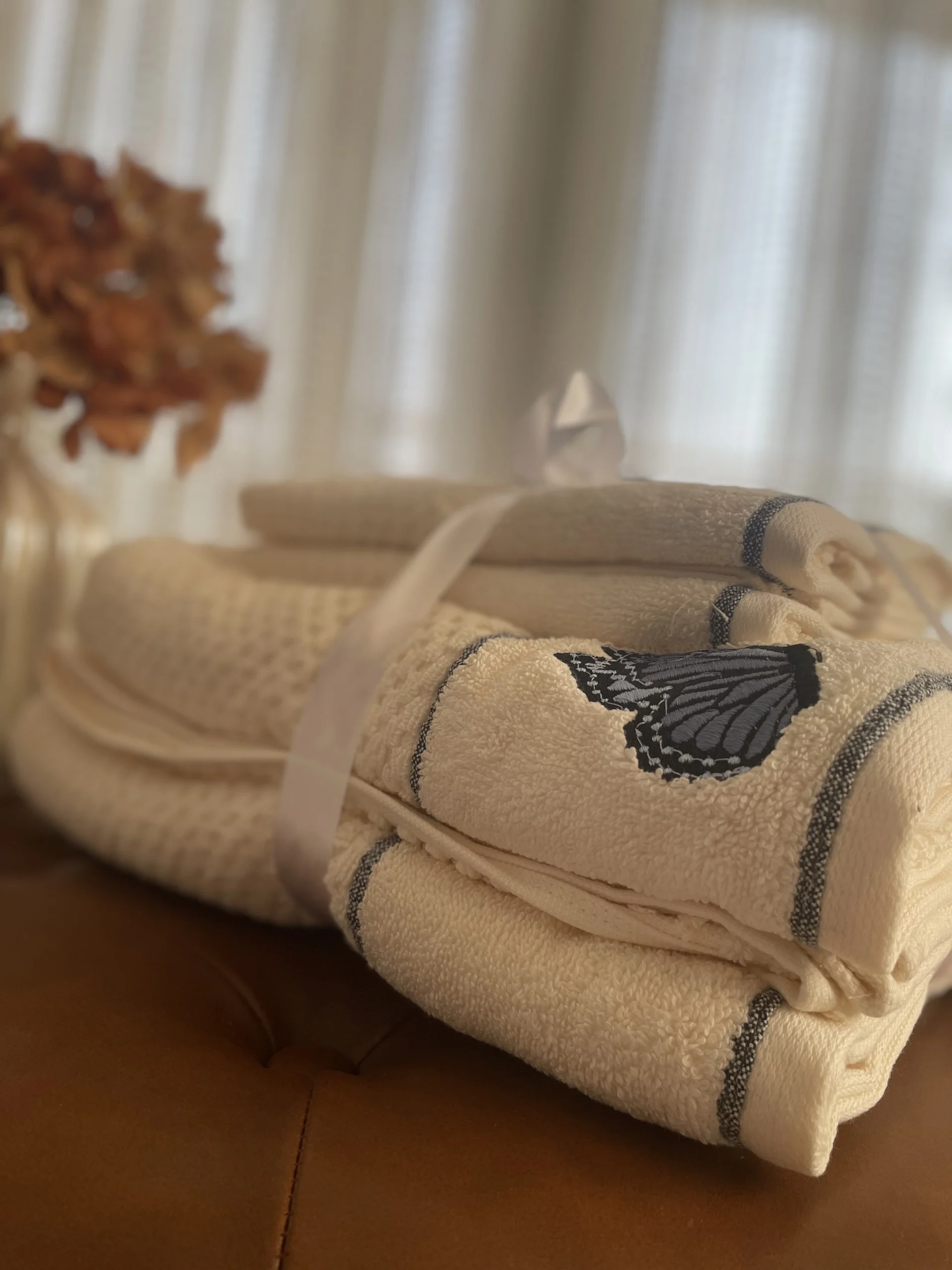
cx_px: 476
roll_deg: -6.8
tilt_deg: -0.5
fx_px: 953
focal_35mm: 26
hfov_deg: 53.1
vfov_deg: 67.3
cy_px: 635
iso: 32
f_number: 1.6
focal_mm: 4.2
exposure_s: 1/121
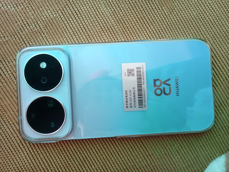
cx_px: 114
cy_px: 86
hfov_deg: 67.3
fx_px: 172
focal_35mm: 26
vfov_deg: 53.1
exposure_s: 1/33.3
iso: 472
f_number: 1.8
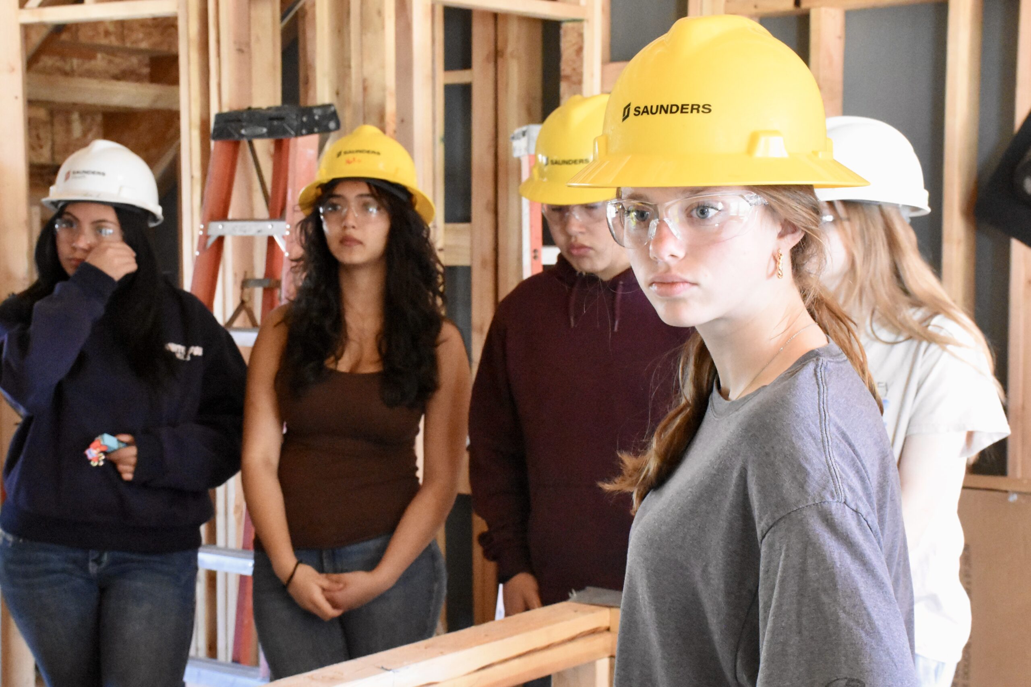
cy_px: 344
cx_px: 516
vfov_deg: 22.6
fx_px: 1718
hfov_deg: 33.4
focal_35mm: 60
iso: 11400
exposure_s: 1/60
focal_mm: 40
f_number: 9
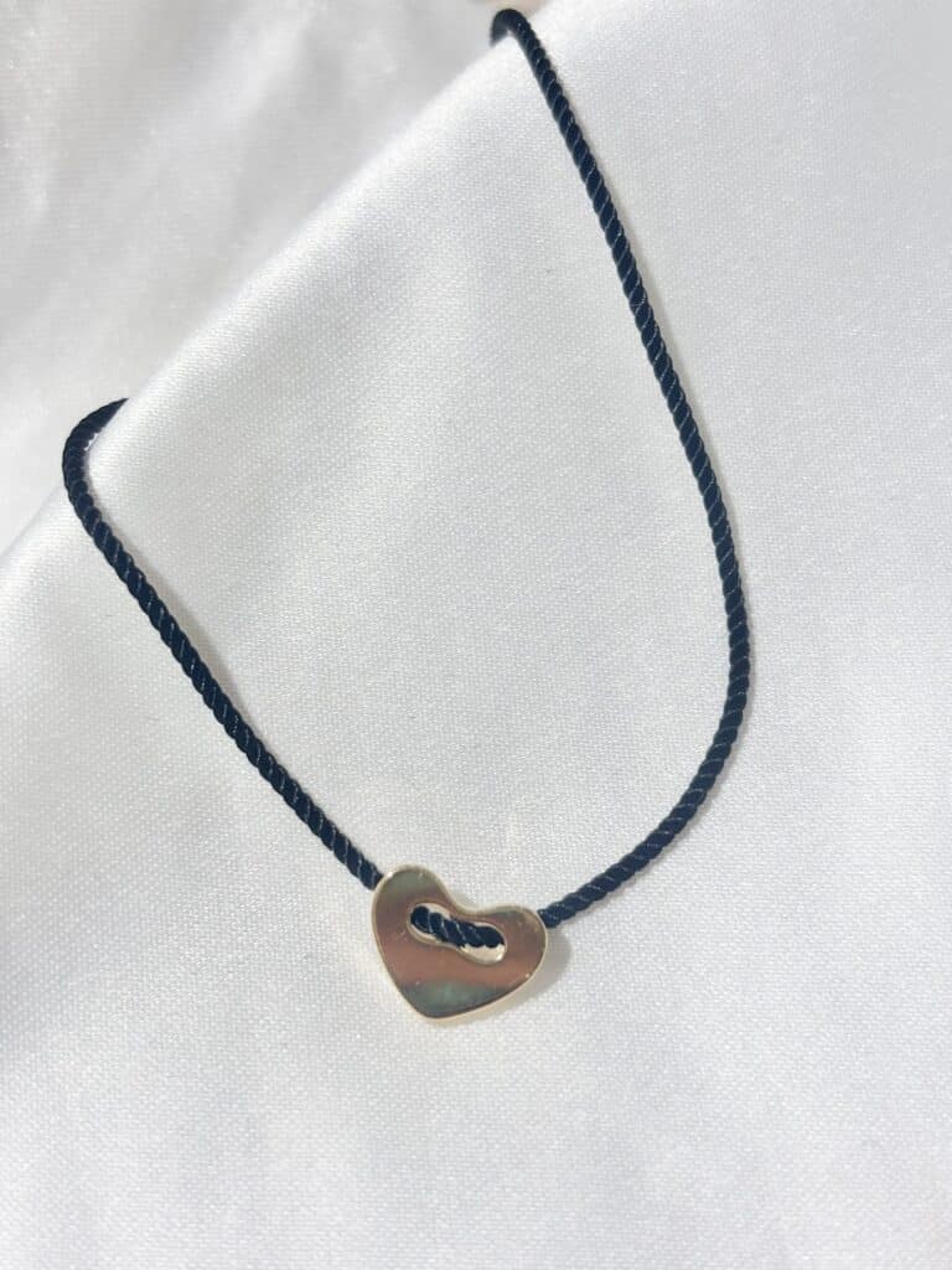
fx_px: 1907
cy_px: 635
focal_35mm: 52
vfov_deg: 36.8
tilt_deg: -45.4
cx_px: 476
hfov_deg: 28.0
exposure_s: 1/285
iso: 32
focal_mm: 5.96
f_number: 1.6
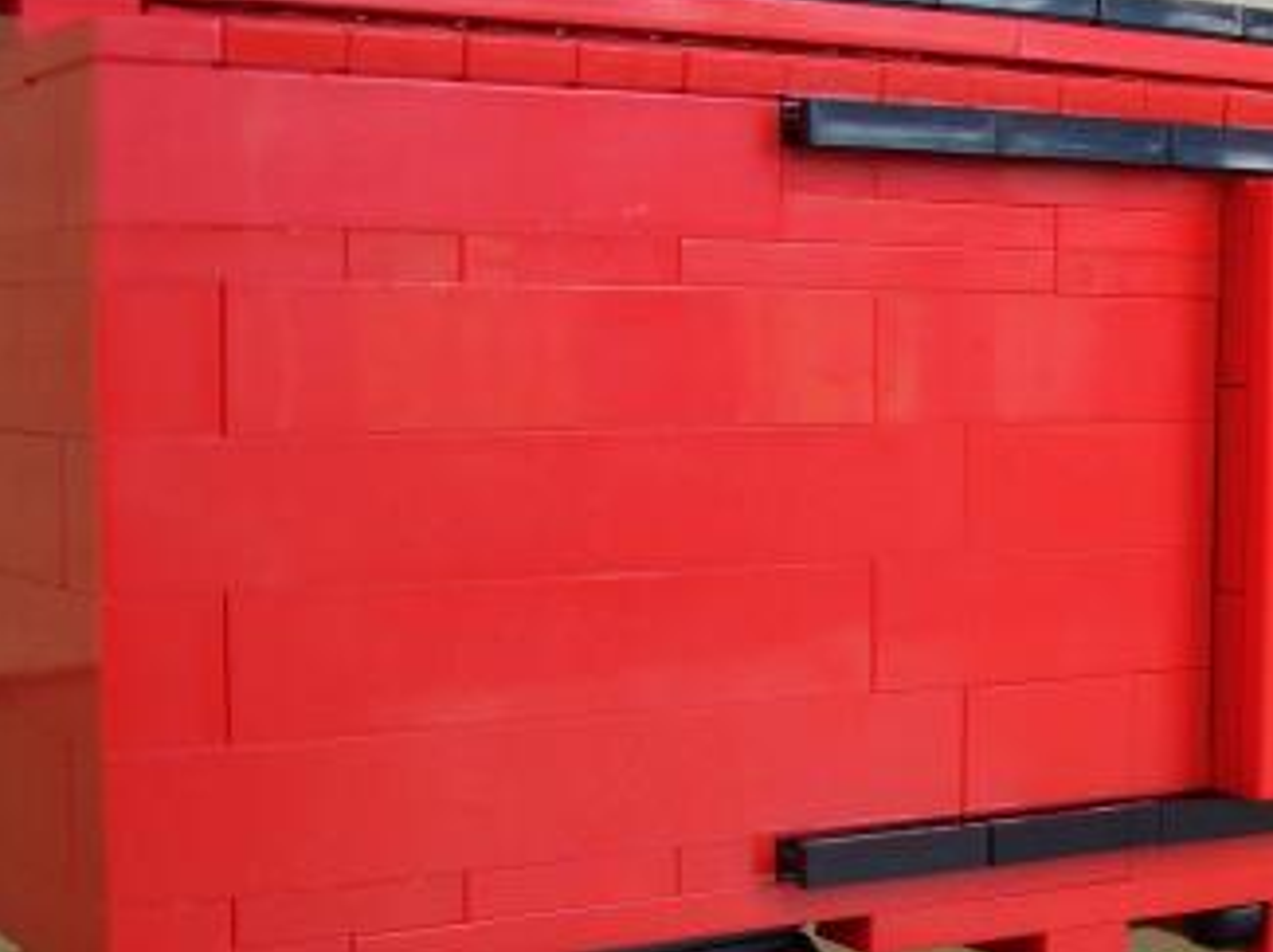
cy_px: 643
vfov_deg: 21.2
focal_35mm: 69
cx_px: 995
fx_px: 2535
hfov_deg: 27.7
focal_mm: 5.8
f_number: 2.6
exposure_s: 1/100
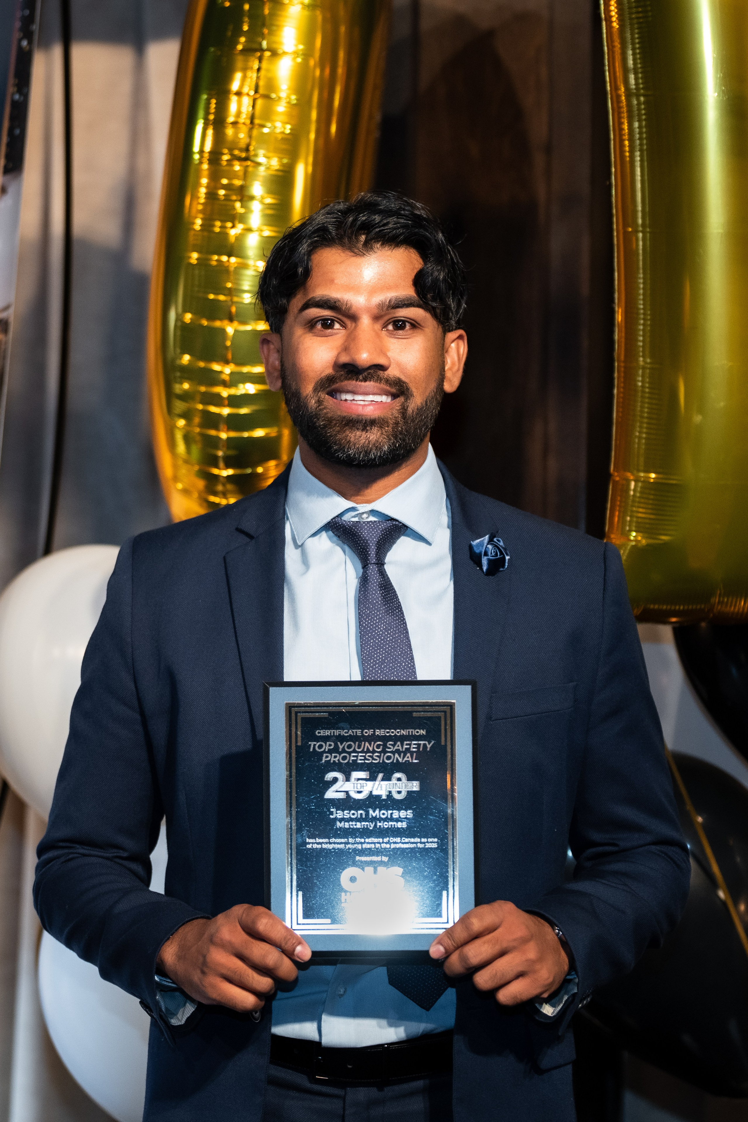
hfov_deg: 10.9
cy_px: 499
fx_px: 3893
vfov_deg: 16.4
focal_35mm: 125
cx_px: 173
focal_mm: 75
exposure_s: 1/200
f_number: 2.5
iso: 1250
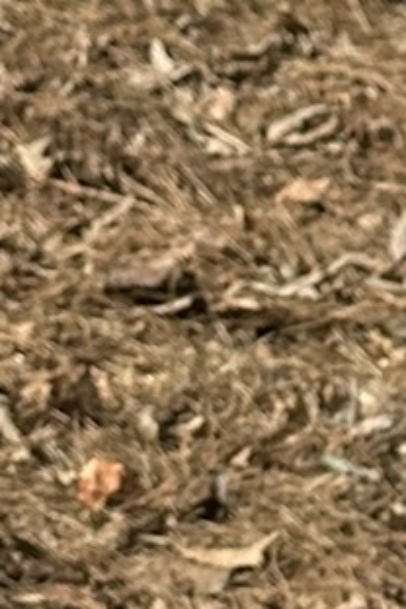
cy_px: 1111
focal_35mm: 328
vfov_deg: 6.2
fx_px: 5548
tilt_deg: -16.8
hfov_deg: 4.1
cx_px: 1101
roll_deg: +1.2
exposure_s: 1/4566
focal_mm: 6.86
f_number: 1.78
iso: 64
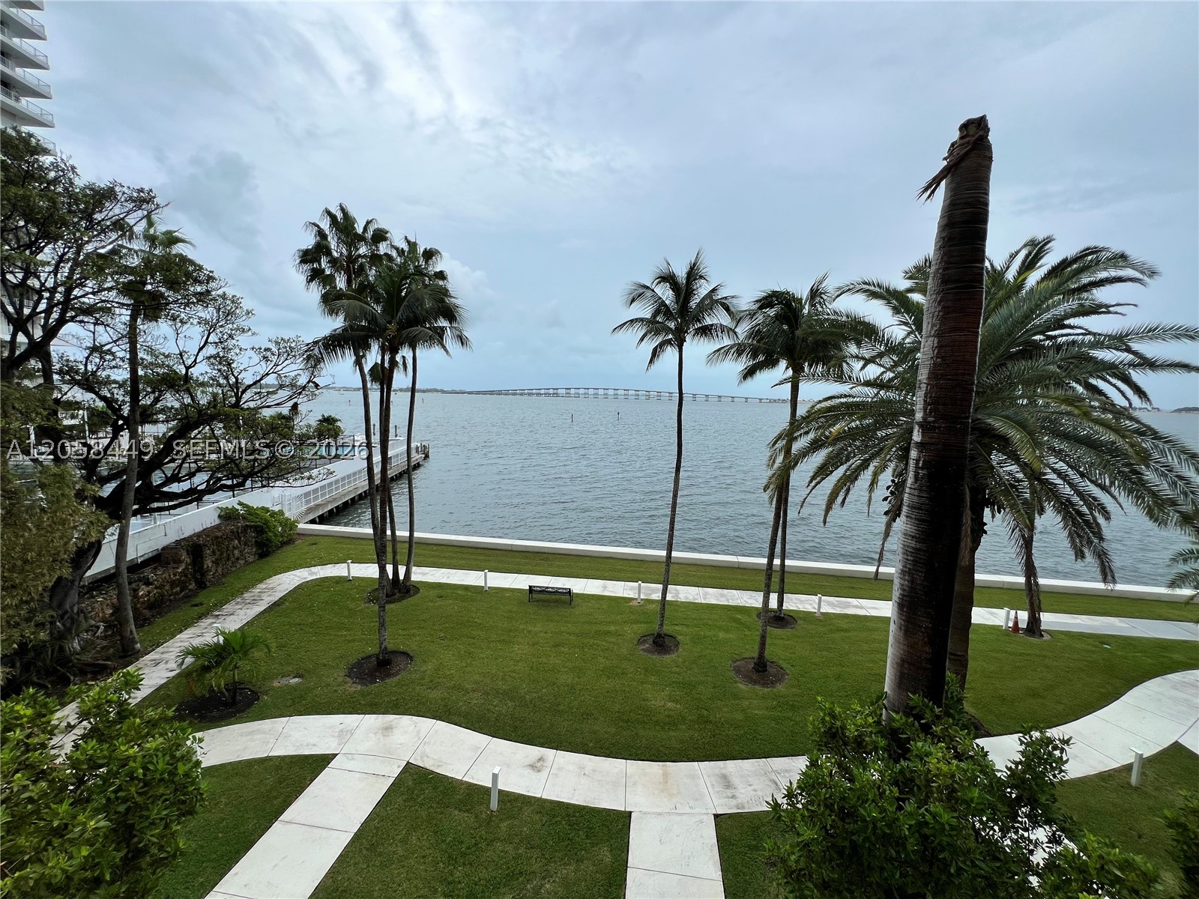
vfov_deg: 89.9
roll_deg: -1.6
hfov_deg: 106.2
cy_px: 450
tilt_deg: -7.1
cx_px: 600
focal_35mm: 13
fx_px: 450
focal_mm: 1.57
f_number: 1.8
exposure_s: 1/919
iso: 32
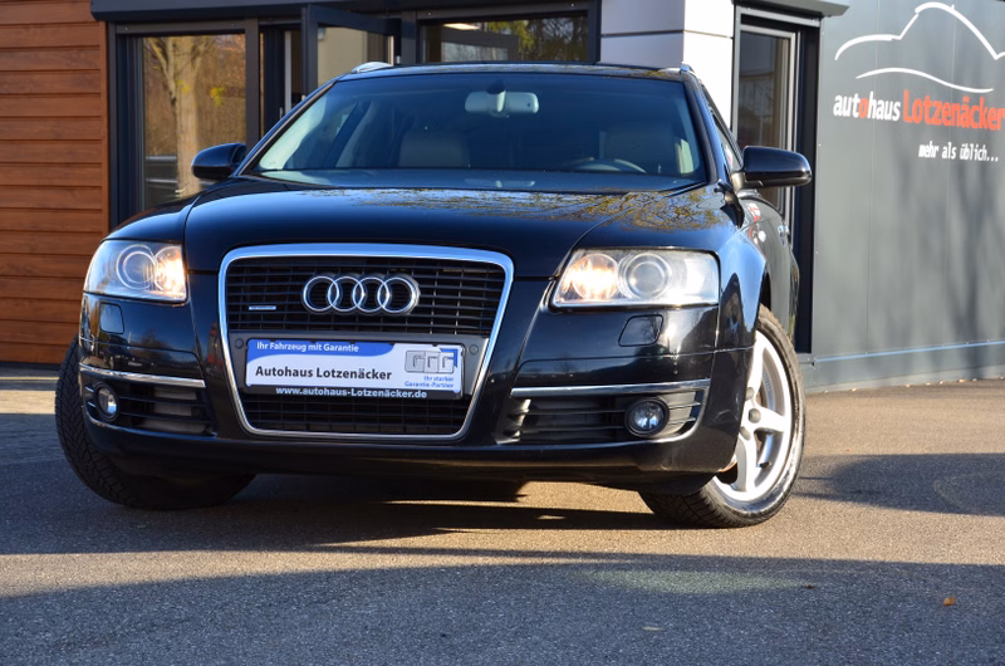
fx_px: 2090
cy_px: 333
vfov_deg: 18.1
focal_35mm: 75
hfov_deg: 27.0
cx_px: 502
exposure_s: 1/100
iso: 200
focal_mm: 50
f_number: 11
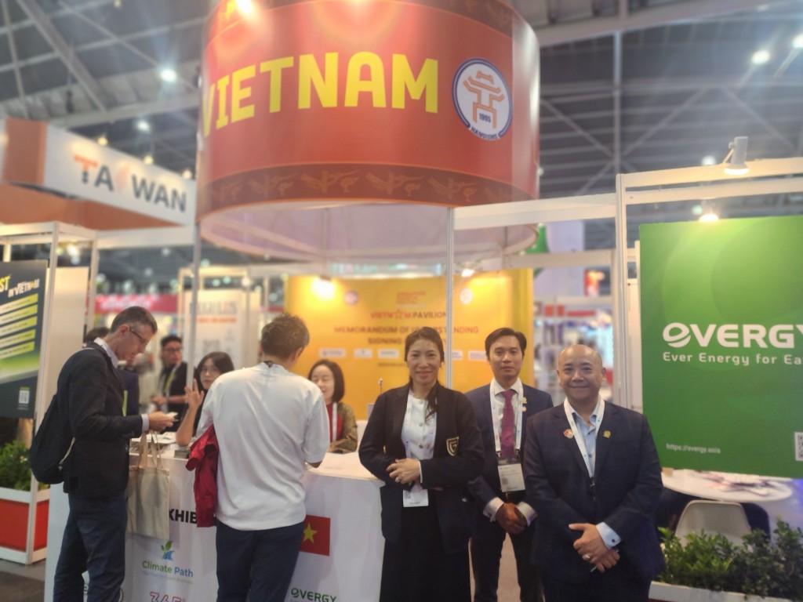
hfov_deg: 73.9
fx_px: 534
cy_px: 301
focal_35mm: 23
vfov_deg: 58.9
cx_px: 402
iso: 200
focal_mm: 6.4
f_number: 1.8
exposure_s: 1/100
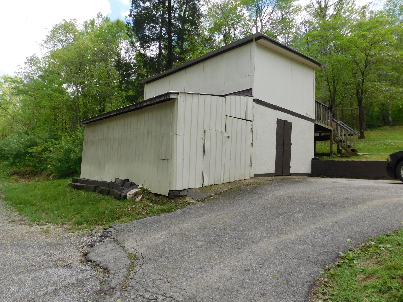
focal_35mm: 23
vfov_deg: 58.9
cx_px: 202
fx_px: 268
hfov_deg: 73.9
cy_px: 151
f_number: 3
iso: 125
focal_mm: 4
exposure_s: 1/1000
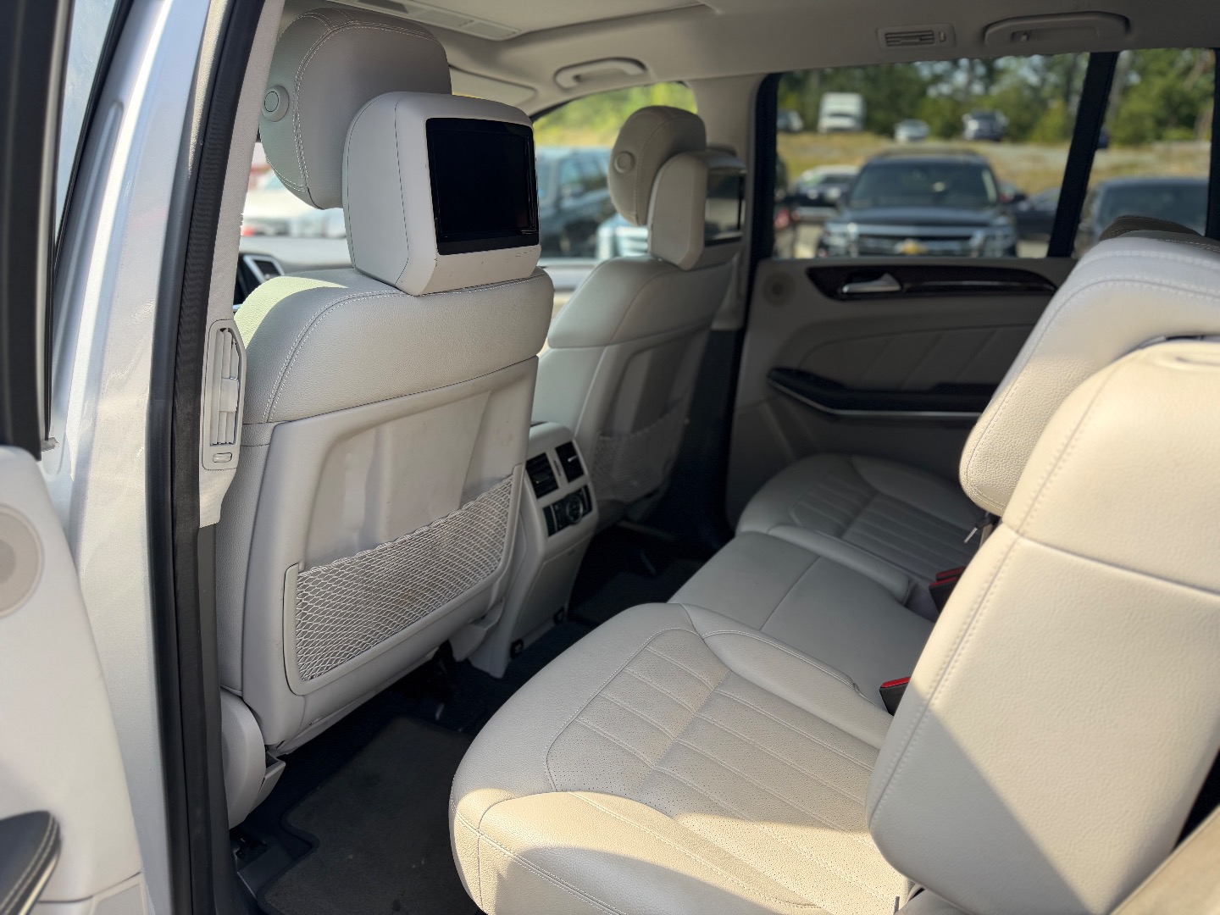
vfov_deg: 56.8
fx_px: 846
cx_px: 610
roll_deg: -3.2
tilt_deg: -19.4
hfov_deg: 71.6
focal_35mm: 24
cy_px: 458
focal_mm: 6.76
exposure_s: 1/920
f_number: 1.78
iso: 100
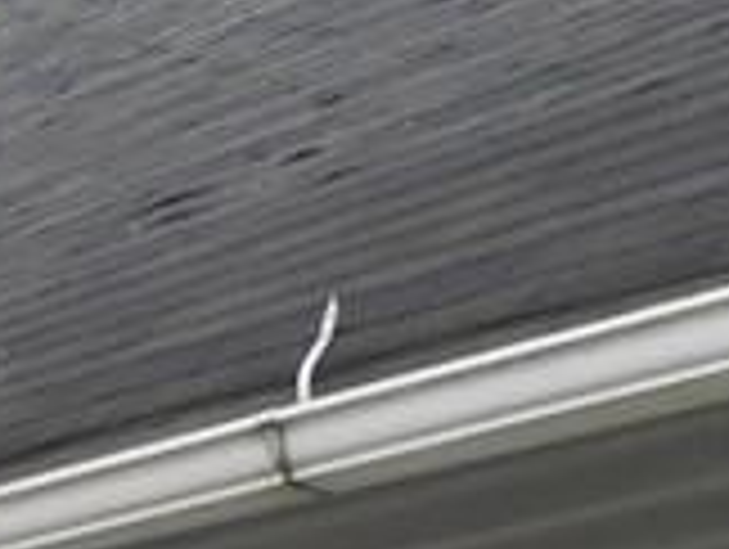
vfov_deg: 8.4
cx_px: 801
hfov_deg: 11.8
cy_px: 1246
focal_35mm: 164
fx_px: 3459
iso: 125
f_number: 3.5
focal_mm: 4.6
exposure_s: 1/250
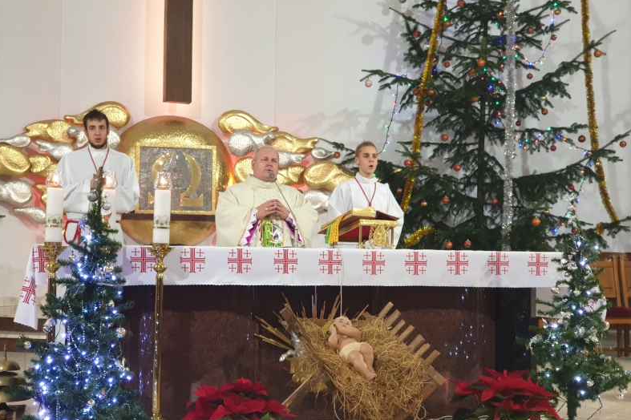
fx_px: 964
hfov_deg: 36.3
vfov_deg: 24.6
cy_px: 200
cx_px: 311
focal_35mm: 55
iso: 200
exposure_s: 1/17
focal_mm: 6
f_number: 2.4
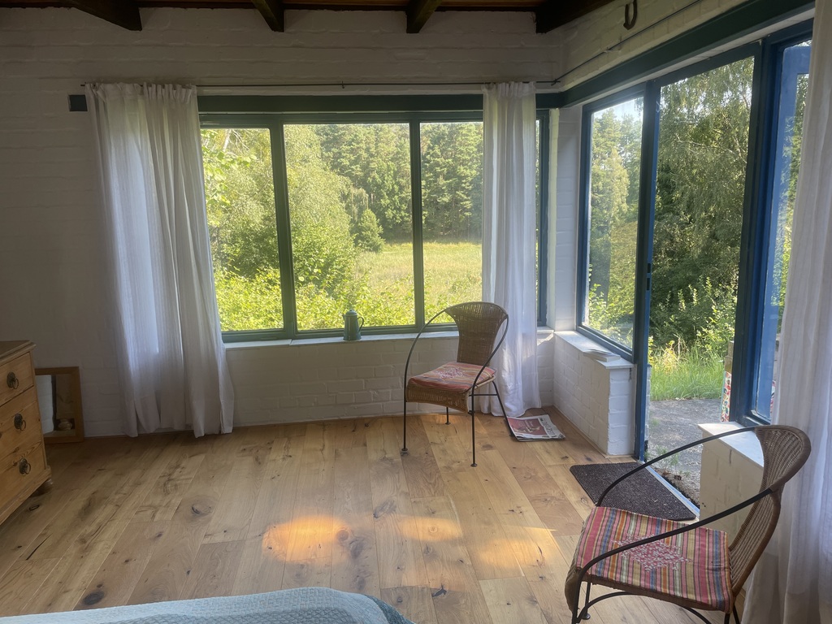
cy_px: 312
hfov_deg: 67.3
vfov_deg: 53.1
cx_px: 416
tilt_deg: -12.4
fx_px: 625
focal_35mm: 26
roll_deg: +1.8
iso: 32
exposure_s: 1/241
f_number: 1.6
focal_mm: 4.2
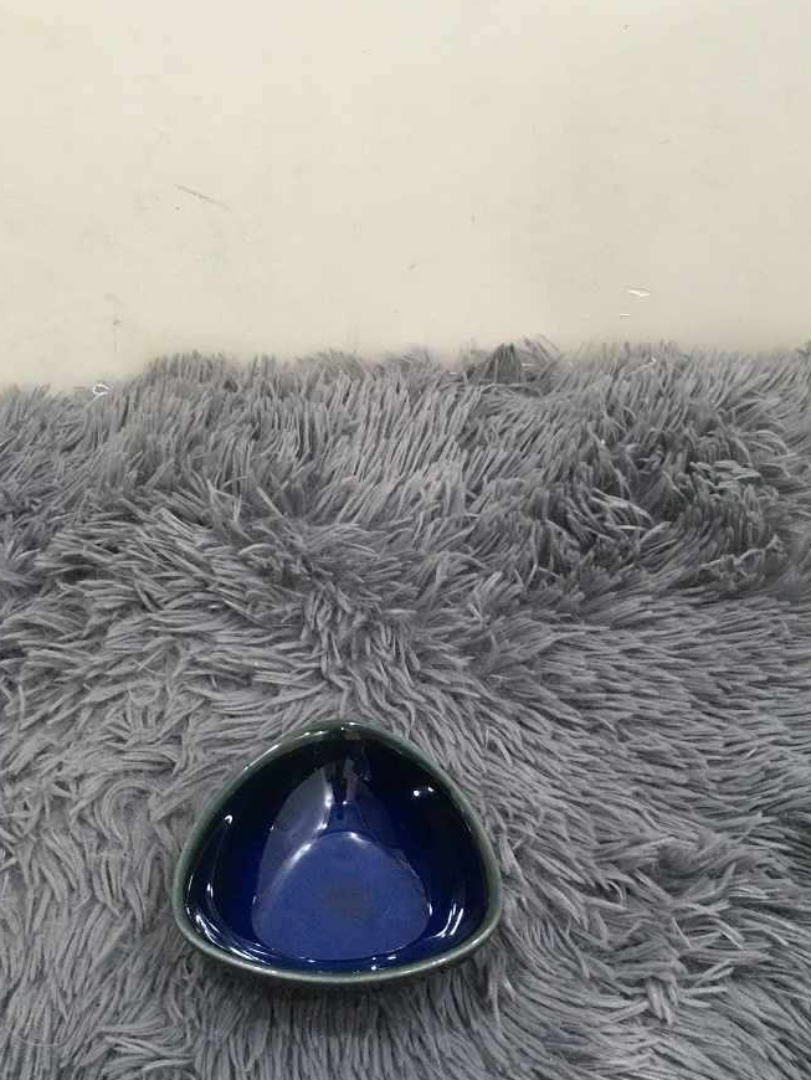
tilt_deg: -49.3
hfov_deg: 35.9
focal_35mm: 40
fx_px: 1249
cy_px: 680
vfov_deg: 46.3
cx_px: 364
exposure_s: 1/33
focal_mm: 4.15
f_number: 2.2
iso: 125
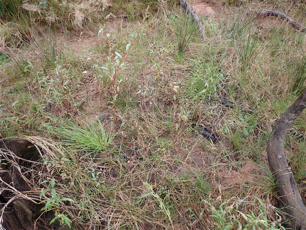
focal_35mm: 25
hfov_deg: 69.4
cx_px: 153
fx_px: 221
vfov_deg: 54.9
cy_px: 115
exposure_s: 1/100
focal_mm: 4.5
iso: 100
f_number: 2
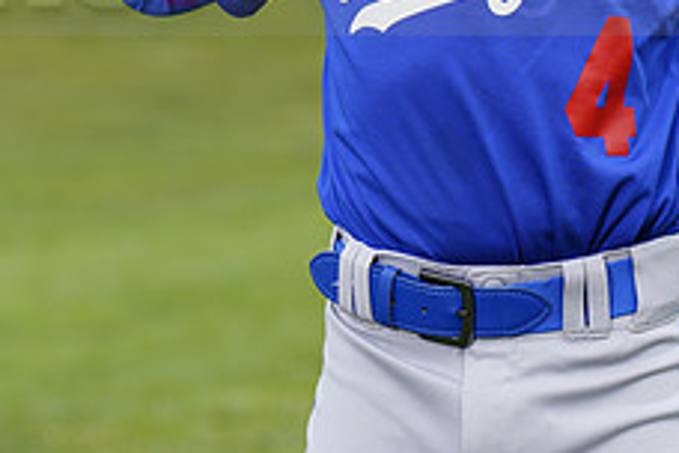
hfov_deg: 5.3
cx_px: 459
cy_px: -52
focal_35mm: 391
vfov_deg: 3.5
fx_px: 7374
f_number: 6.3
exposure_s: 1/250
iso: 100
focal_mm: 154
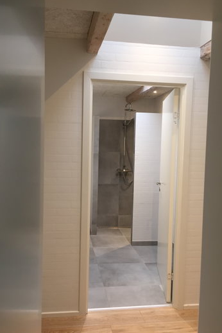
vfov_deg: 60.3
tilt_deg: -1.8
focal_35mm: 31
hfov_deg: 42.3
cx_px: 103
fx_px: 287
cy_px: 163
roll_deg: -0.3
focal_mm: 4.15
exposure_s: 1/33
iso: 80
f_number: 2.2
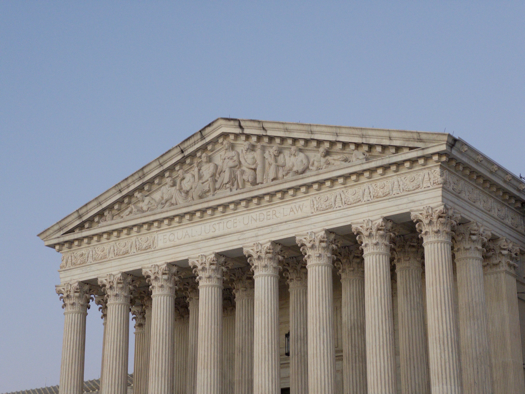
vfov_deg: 19.1
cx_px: 262
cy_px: 197
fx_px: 1168
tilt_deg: +19.3
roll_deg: -0.2
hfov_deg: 25.3
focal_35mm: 77
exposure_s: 1/40
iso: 100
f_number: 2.8
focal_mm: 9
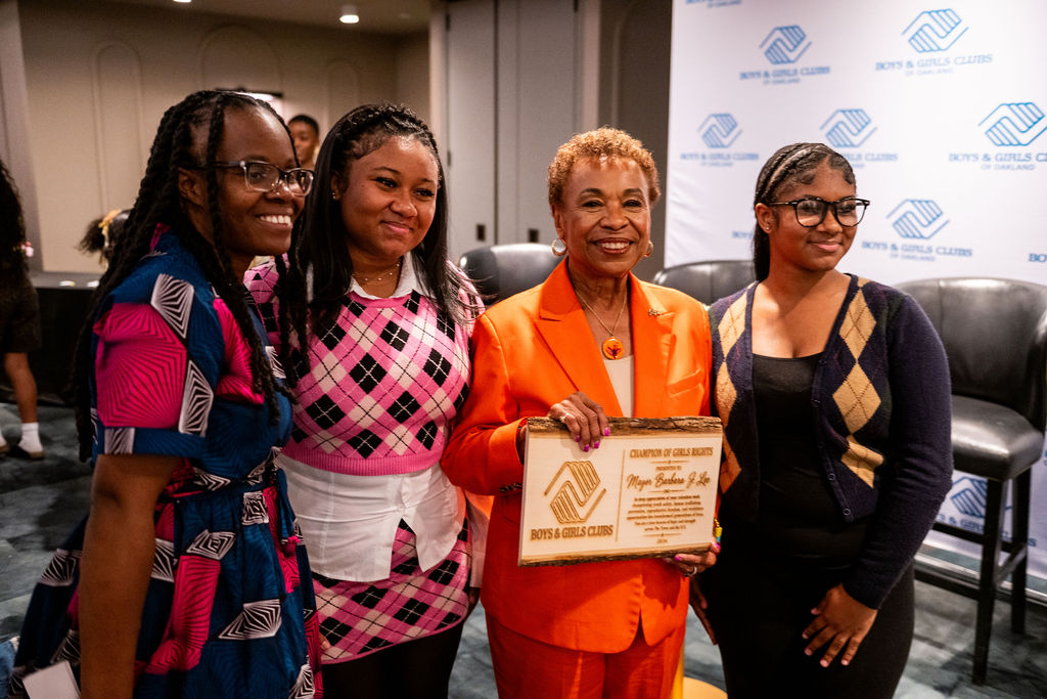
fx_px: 931
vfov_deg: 41.1
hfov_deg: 58.7
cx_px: 524
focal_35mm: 32
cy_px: 350
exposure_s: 1/100
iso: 2500
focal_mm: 32
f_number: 2.8
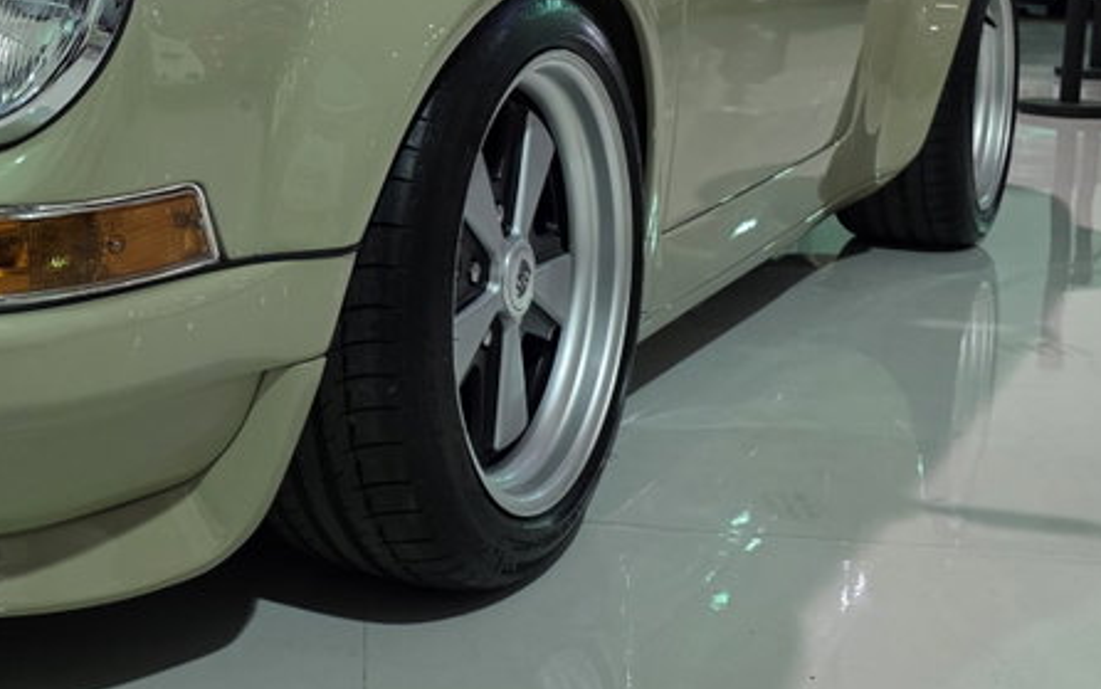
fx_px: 1681
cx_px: 146
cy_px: 163
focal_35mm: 56
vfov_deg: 22.9
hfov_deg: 34.6
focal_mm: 6.3
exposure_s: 1/120
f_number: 1.7
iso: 320
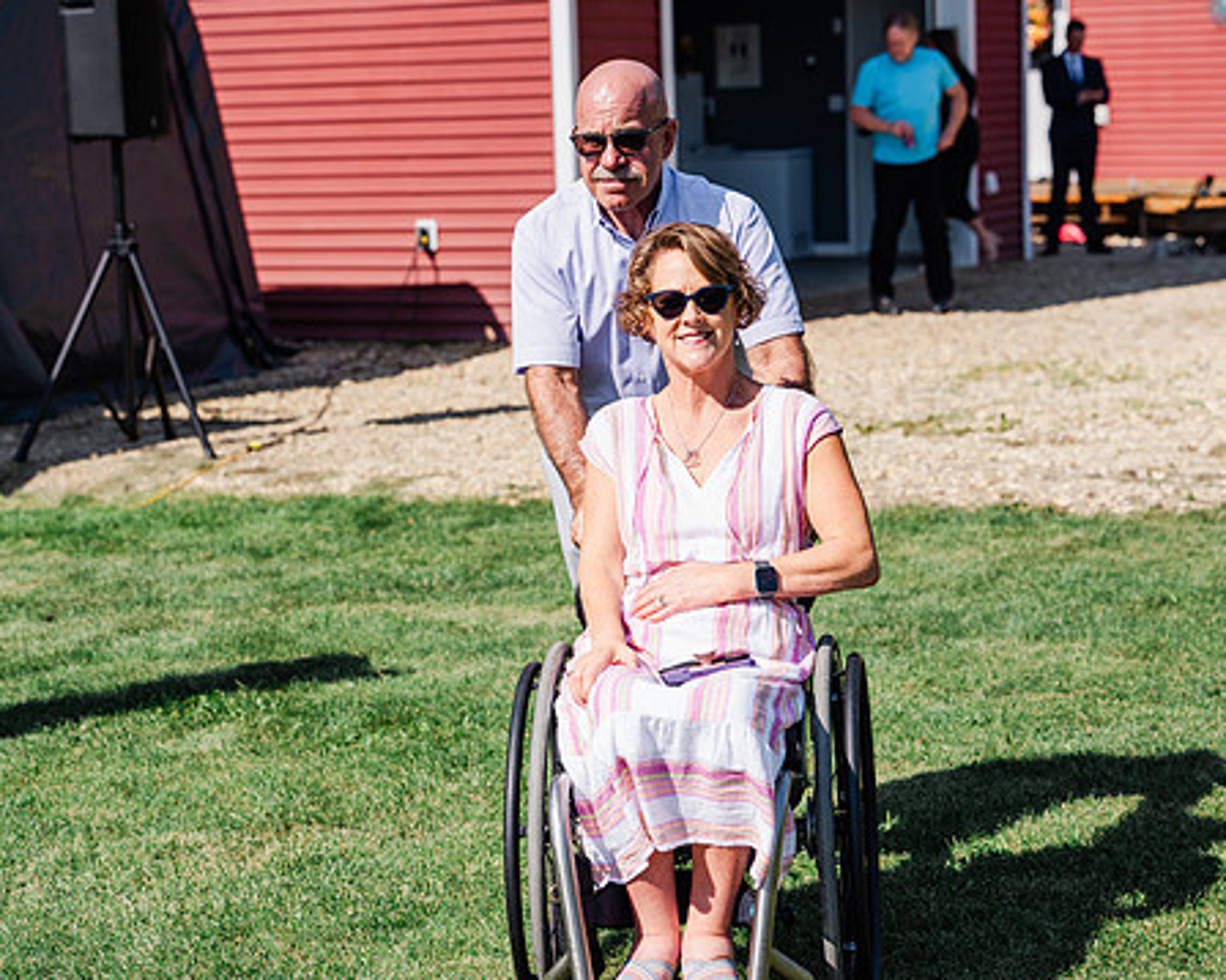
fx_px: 2865
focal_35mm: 79
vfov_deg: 19.4
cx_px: 561
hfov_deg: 24.1
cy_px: 478
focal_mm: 65
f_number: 3.5
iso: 200
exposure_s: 1/2500
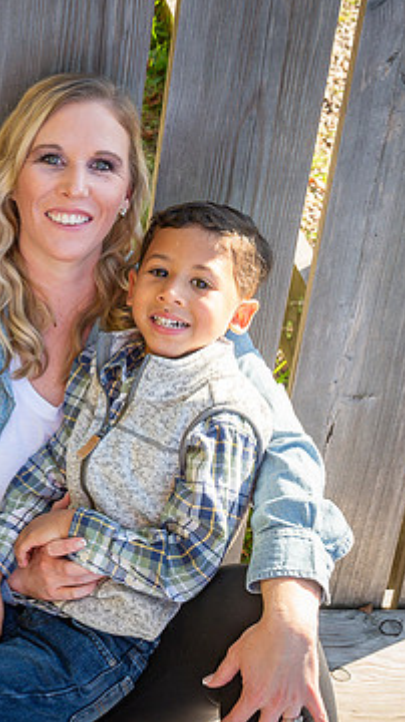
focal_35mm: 69
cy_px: 353
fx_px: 1320
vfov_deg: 30.6
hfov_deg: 16.9
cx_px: -35
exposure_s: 1/250
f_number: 5.6
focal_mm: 34.5
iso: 160
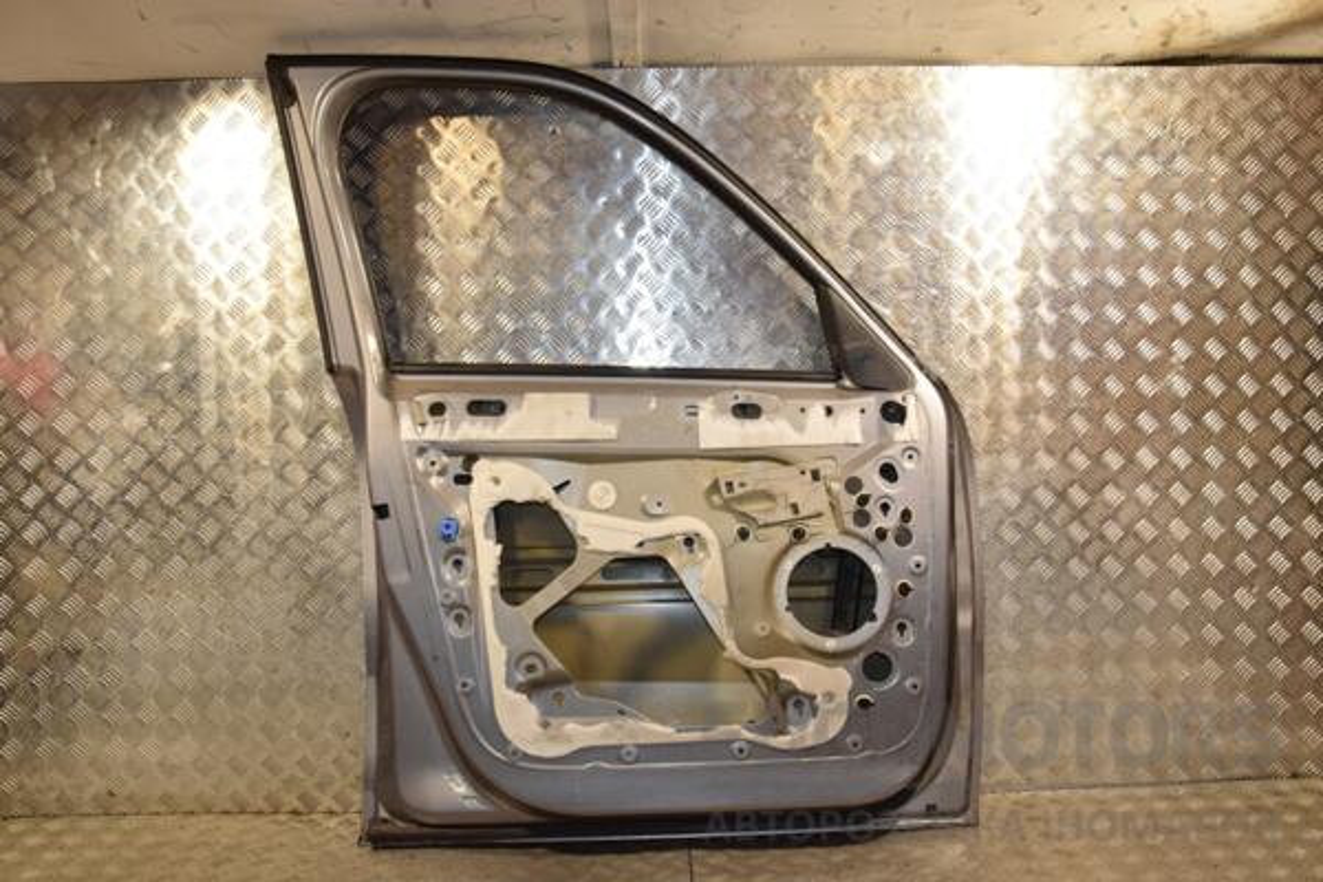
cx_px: 662
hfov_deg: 67.4
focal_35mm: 27
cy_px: 441
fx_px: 992
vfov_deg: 47.9
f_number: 7.1
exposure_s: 1/200
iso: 800
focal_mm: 18
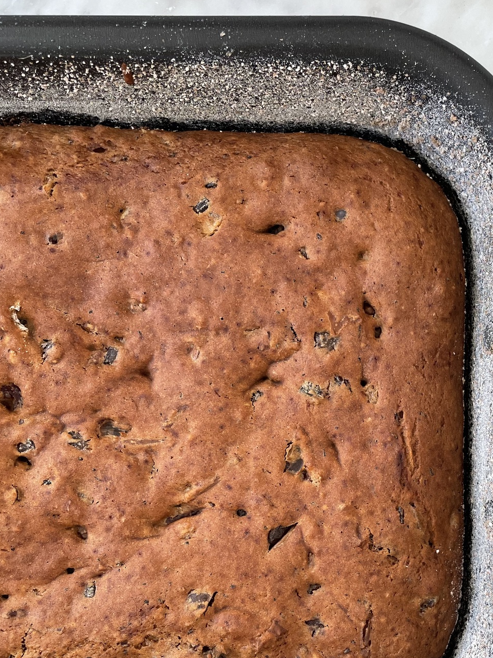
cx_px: 364
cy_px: 424
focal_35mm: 39
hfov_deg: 36.1
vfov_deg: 47.3
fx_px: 741
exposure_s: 1/121
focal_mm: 4.2
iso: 125
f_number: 1.6
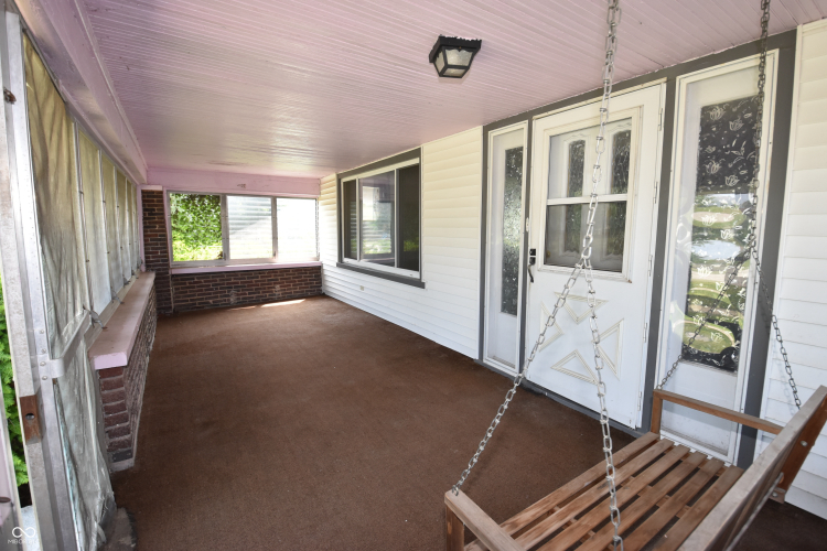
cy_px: 276
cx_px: 414
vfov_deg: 77.3
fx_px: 345
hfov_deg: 100.4
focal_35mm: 15
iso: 800
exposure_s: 1/125
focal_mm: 10
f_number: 5.6
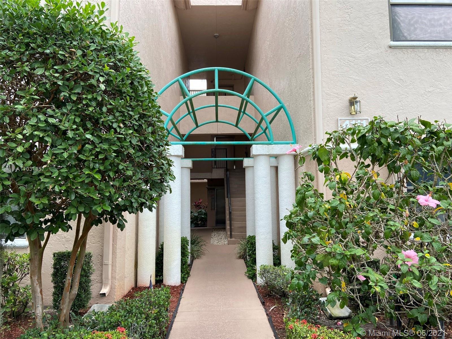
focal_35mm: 26
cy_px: 170
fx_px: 339
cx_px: 226
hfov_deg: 67.3
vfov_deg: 53.1
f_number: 1.8
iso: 32
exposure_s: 1/371
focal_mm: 4.25
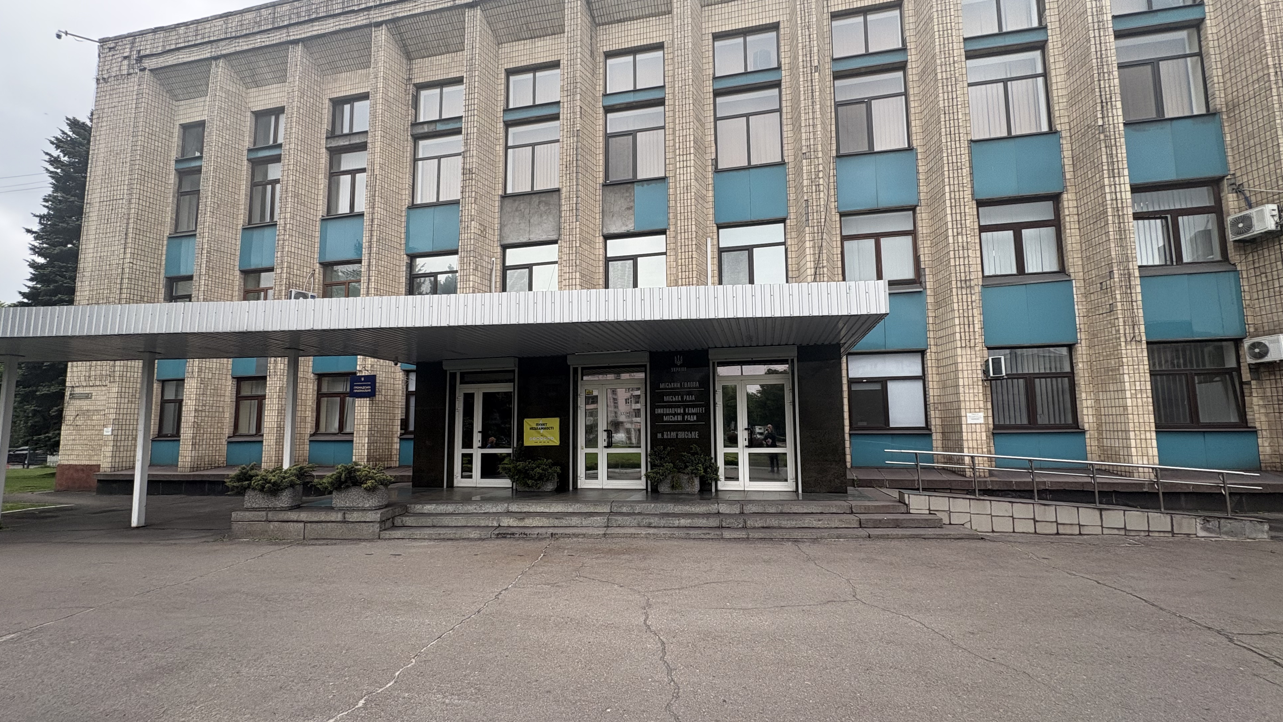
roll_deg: +1.4
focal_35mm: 16
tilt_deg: +7.8
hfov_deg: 99.4
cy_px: 377
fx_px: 544
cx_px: 645
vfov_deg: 67.0
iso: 40
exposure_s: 1/687
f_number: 2.2
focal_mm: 2.22
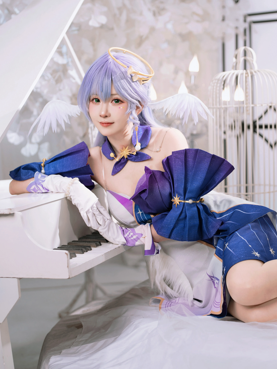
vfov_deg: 26.7
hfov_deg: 20.1
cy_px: 183
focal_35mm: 73
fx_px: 779
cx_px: 192
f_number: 1.8
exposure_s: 1/400
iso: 100
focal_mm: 50
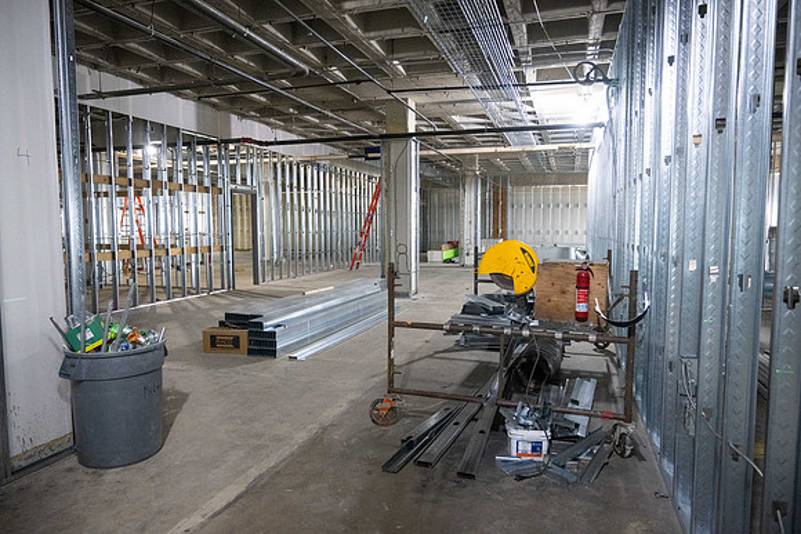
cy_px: 267
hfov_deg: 73.7
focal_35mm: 24
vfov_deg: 53.2
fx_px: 534
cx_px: 400
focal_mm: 24
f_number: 4
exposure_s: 1/250
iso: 5000
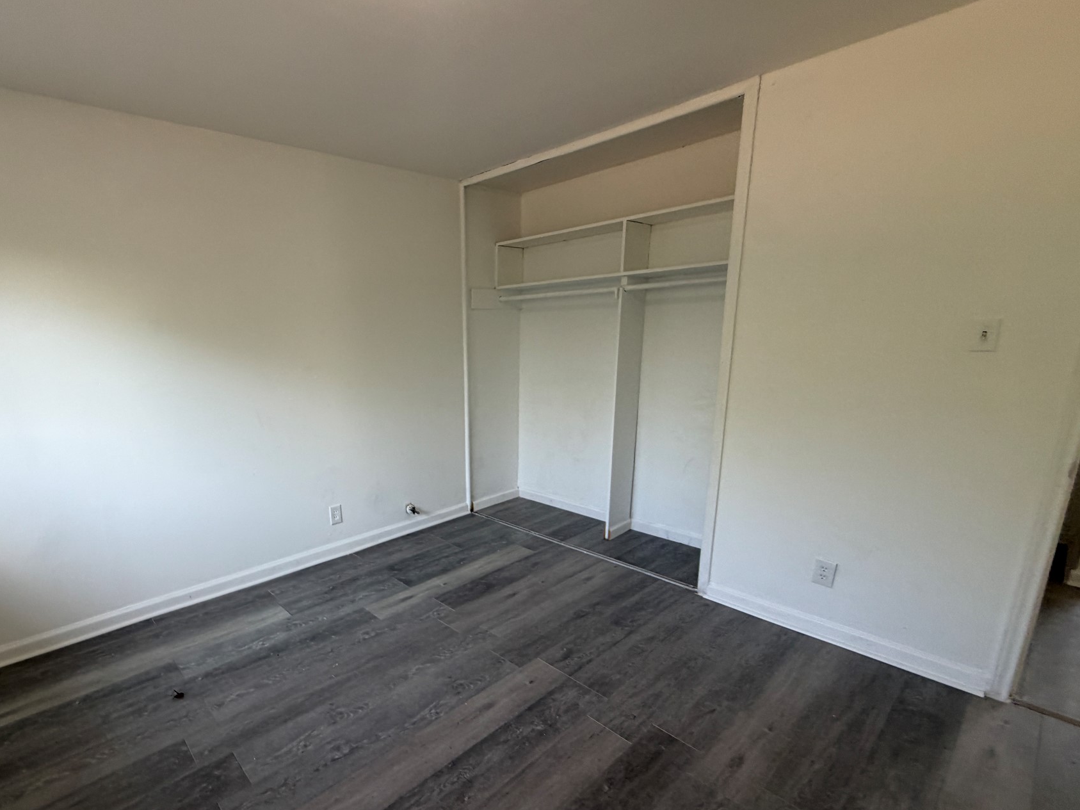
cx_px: 439
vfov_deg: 74.4
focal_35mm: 17
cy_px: 459
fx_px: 530
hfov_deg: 90.0
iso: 125
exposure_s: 1/120
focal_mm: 2.22
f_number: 2.2
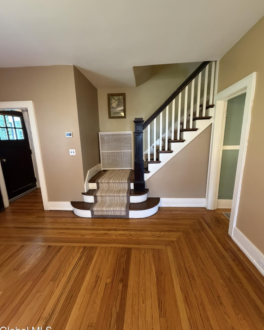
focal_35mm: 15
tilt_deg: -11.0
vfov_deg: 96.8
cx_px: 134
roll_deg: +2.4
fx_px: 146
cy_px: 166
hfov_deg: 84.0
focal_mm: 2.22
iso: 640
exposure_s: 1/60
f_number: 2.2
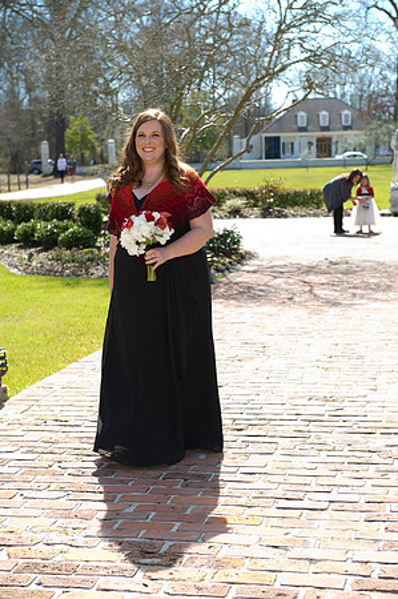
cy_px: 300
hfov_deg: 19.4
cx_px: 199
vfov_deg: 28.9
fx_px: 1163
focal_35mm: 70
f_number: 5.6
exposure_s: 1/200
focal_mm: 70
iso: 100
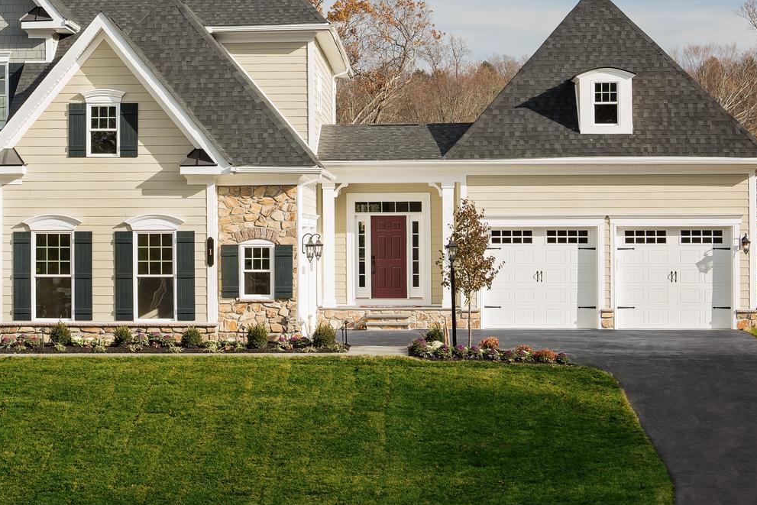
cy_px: 20
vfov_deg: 14.5
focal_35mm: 93
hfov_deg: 21.7
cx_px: 169
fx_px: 1956
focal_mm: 45
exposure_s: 1/25
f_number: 8
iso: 64
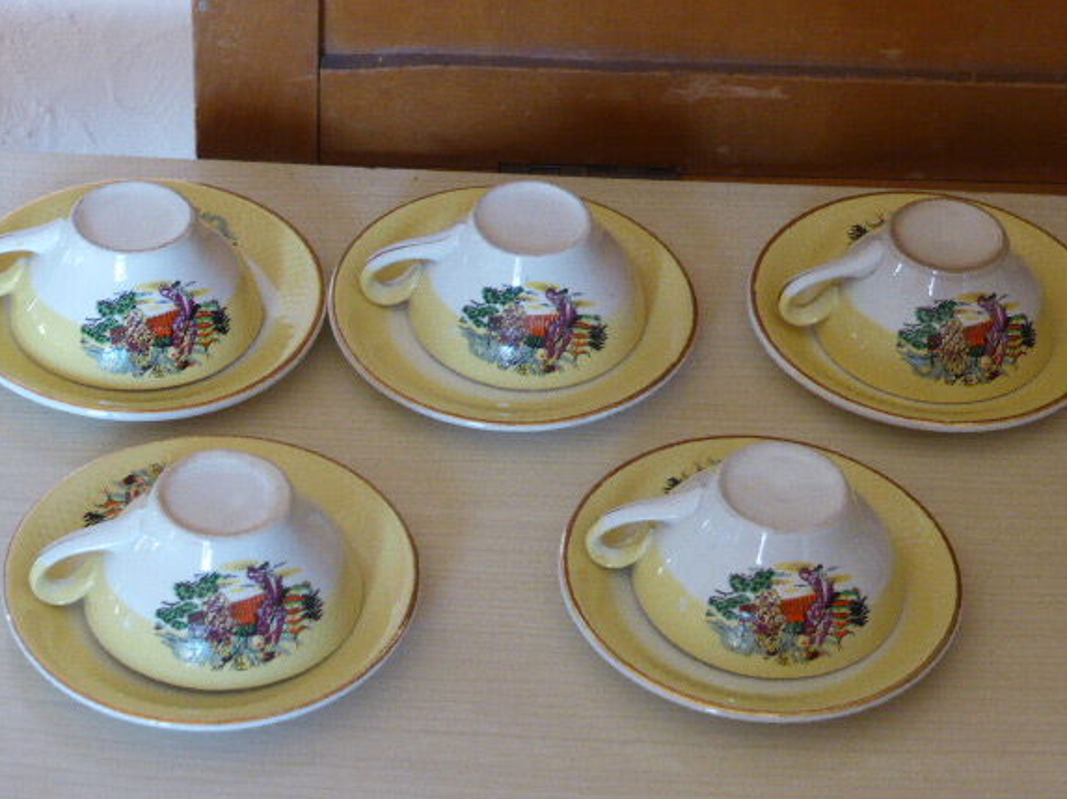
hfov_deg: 20.7
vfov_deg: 15.5
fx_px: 2926
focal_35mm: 95
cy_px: 430
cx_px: 561
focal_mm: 14.2
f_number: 5.1
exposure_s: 1/40
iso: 400
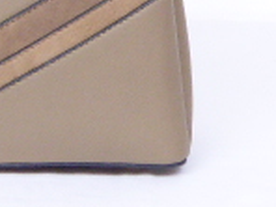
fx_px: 2926
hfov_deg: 5.4
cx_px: -82
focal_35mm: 367
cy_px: -168
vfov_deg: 4.0
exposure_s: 1/25
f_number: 4.7
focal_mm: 14.1
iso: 400
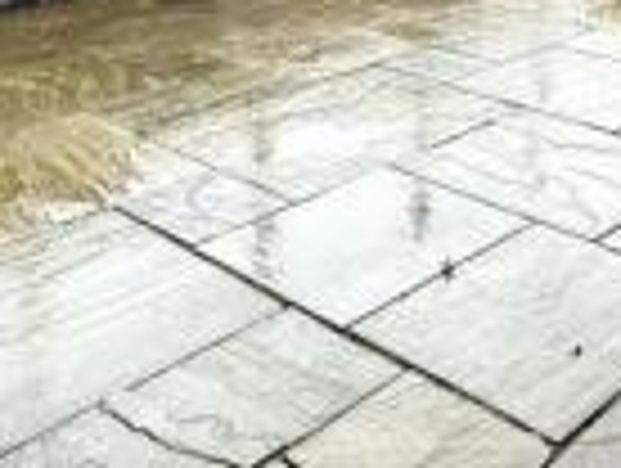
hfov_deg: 32.5
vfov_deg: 21.0
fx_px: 1060
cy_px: -241
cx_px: 376
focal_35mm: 59
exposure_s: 1/99
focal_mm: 2.22
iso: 64
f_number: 2.2
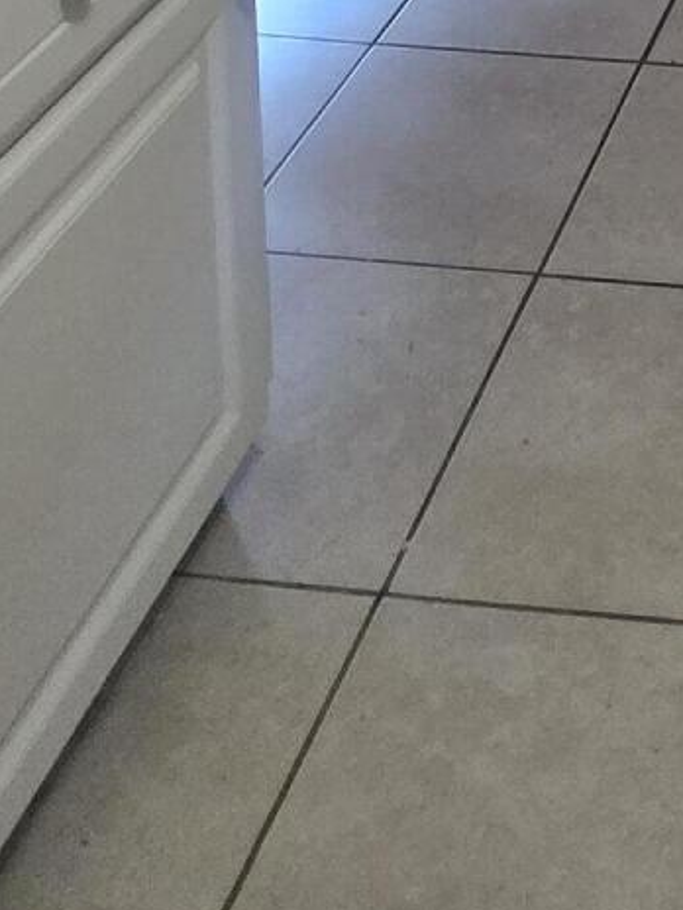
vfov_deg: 21.6
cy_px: -741
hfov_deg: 21.9
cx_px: 1013
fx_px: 1473
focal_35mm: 56
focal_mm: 2.2
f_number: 2.2
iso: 800
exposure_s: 1/60
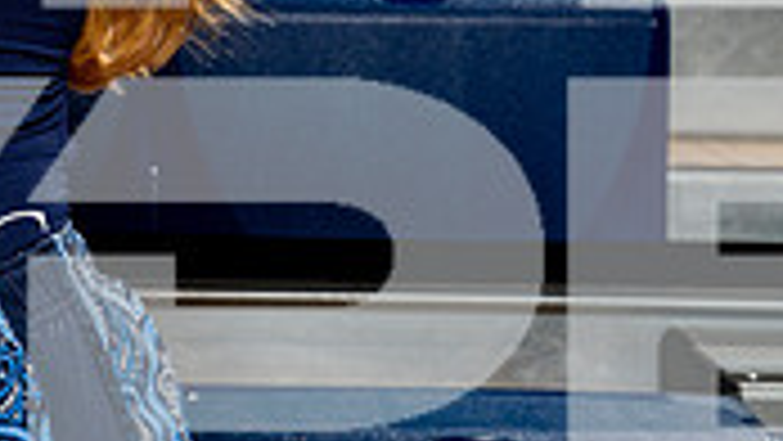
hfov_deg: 12.4
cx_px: -45
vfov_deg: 7.0
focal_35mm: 171
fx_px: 3551
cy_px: -227
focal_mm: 49
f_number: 8
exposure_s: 1/250
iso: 320
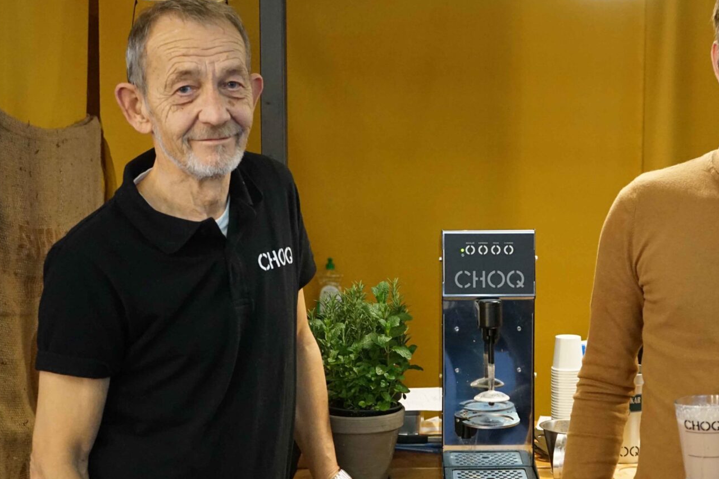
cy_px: 264
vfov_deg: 23.8
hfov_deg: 34.8
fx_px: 1138
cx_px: 470
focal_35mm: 57
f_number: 4
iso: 6400
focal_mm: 38
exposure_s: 1/160
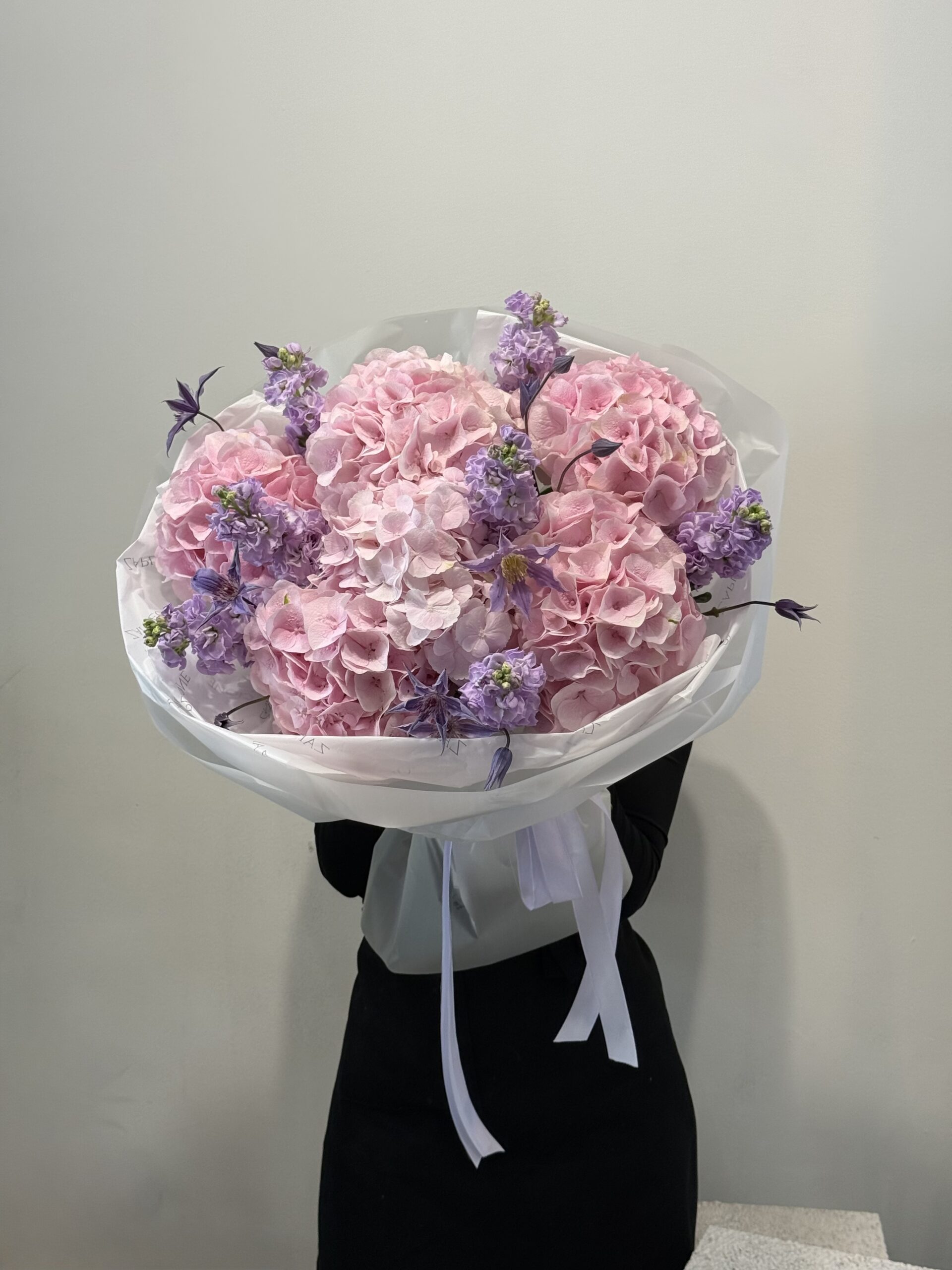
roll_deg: +1.5
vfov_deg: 39.7
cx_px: 476
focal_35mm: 48
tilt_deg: -8.5
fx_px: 1760
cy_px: 635
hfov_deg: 30.3
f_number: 1.78
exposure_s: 1/121
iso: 64
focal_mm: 6.76
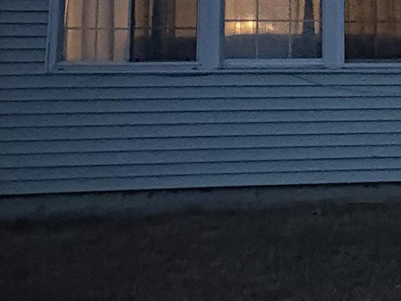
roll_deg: +1.6
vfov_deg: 21.8
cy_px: 35
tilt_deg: +8.1
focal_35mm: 66
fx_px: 765
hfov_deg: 26.9
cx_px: 443
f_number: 2.2
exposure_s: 1/30
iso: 1600
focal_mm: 2.22
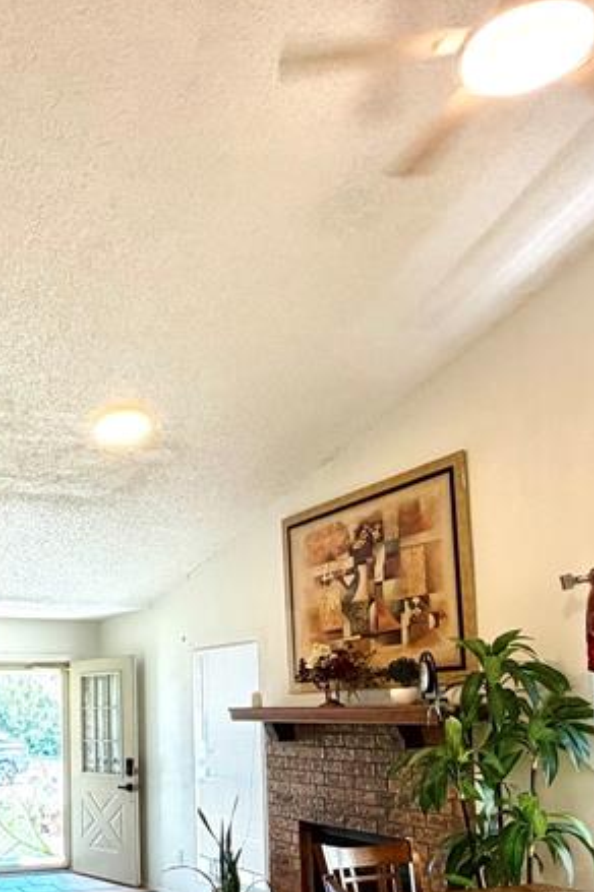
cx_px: 41
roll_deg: +1.8
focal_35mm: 34
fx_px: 843
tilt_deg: +3.0
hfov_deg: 36.1
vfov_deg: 53.5
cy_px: 658
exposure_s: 1/121
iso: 160
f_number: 2.2
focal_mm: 2.22
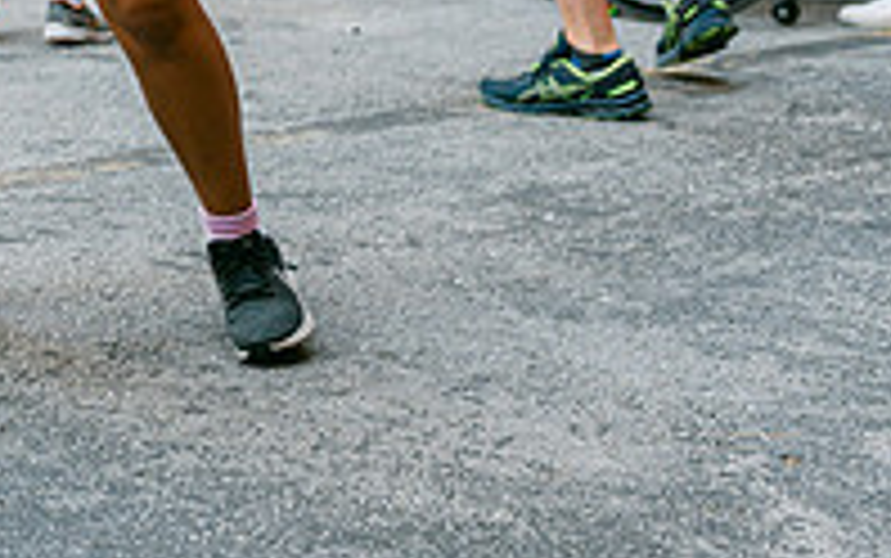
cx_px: -435
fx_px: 2648
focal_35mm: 109
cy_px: -223
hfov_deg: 17.3
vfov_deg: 11.6
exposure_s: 1/320
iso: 100
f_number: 4
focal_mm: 35
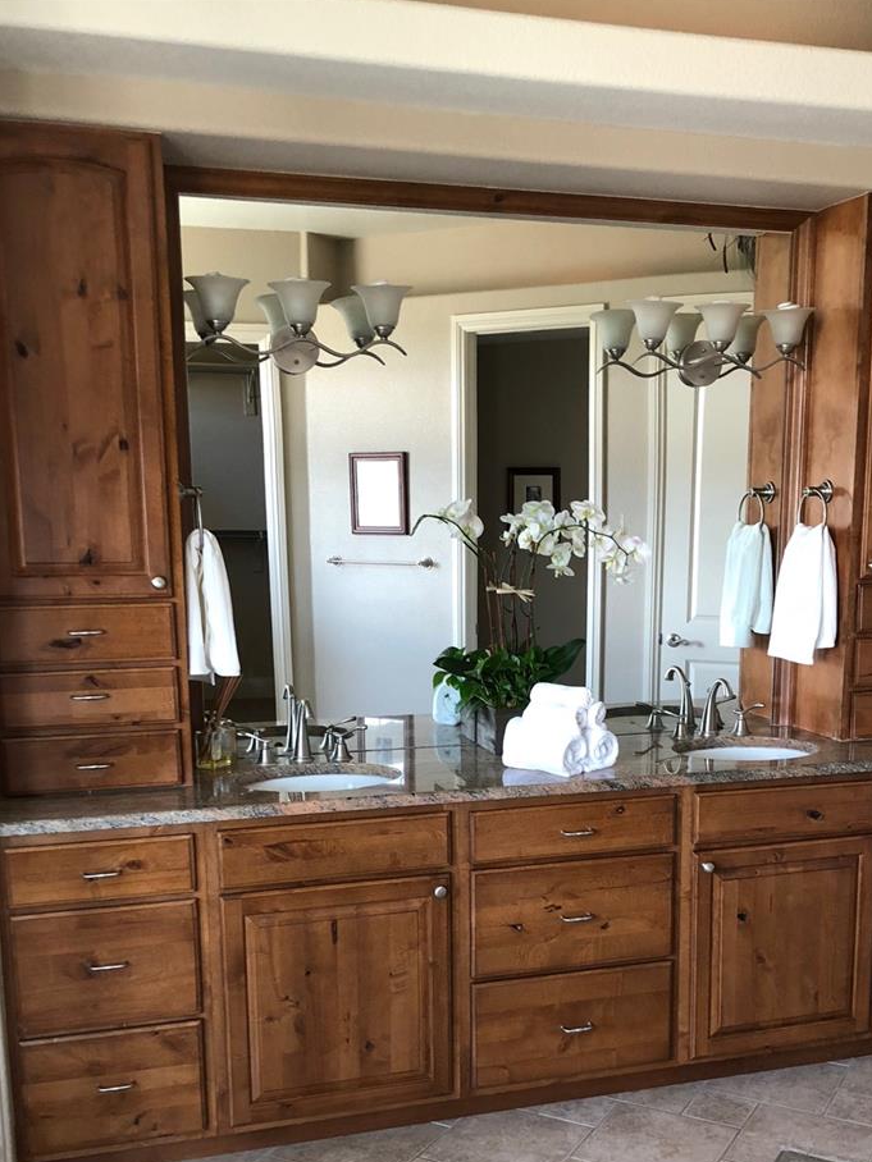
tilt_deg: -11.5
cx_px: 492
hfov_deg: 38.6
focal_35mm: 37
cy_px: 760
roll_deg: +0.0
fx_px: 1243
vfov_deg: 49.4
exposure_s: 1/17
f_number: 1.8
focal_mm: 4
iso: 40
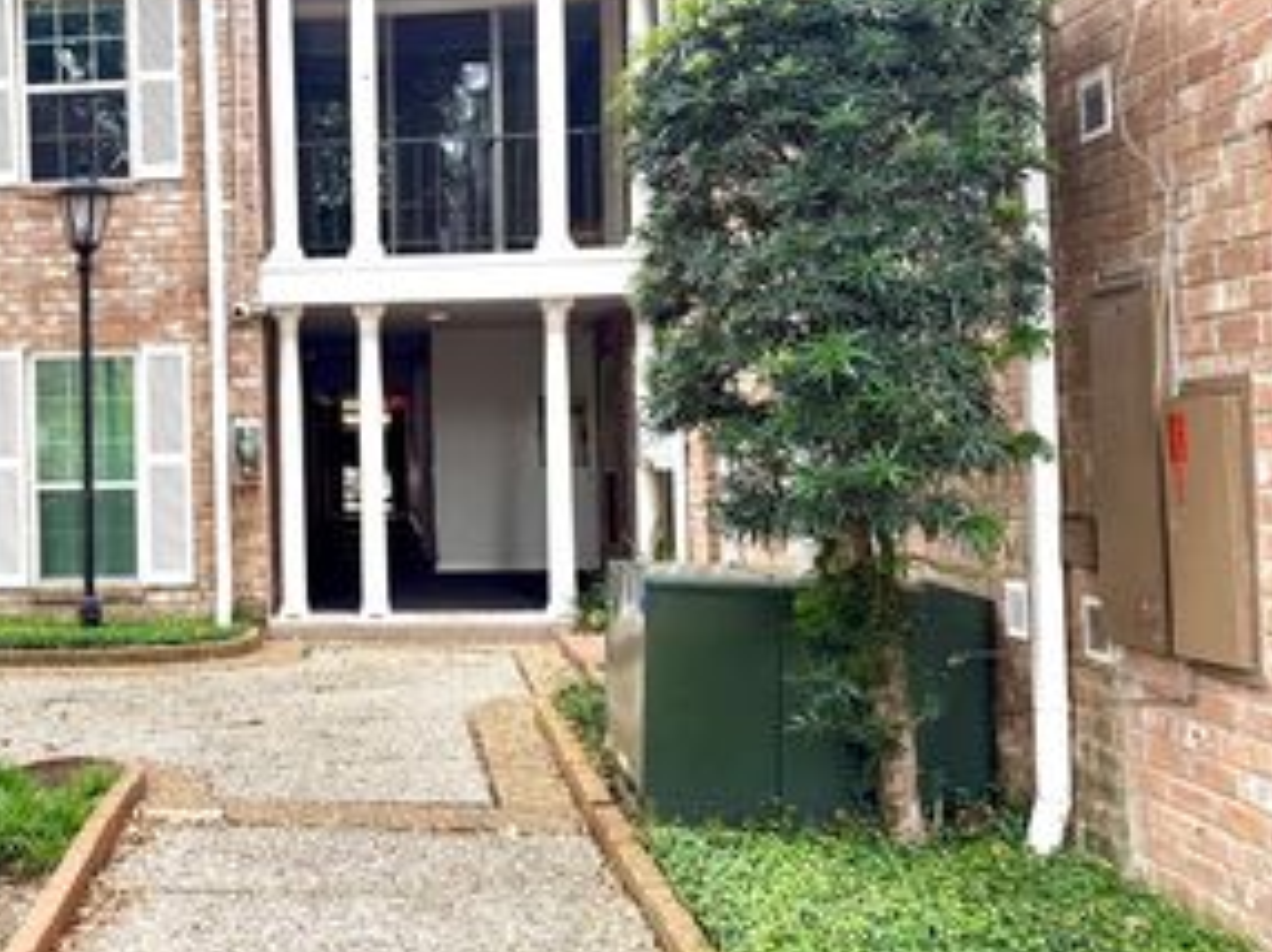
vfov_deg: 34.2
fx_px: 1542
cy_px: 411
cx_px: 200
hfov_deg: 42.2
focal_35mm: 42
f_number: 1.78
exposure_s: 1/149
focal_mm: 6.76
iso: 64
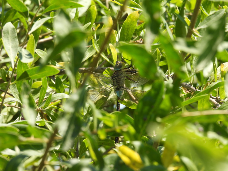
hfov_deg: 4.0
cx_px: 114
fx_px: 3294
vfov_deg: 3.0
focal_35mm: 500
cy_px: 86
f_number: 5.6
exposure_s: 1/250
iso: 100
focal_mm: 89.2
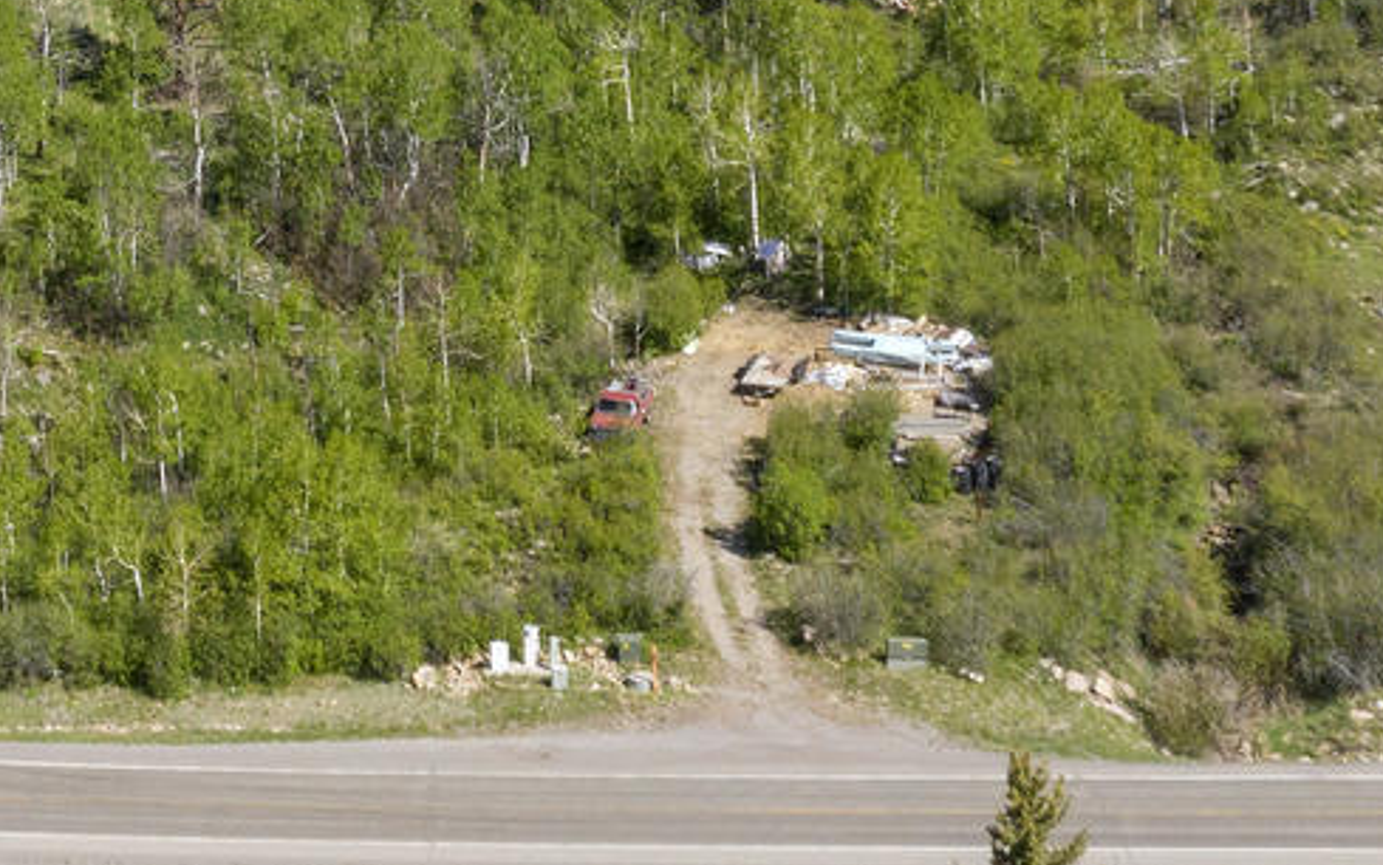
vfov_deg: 11.5
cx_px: -263
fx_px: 3959
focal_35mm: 105
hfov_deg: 18.8
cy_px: -718
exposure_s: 1/120
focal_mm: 10.26
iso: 100
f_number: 8
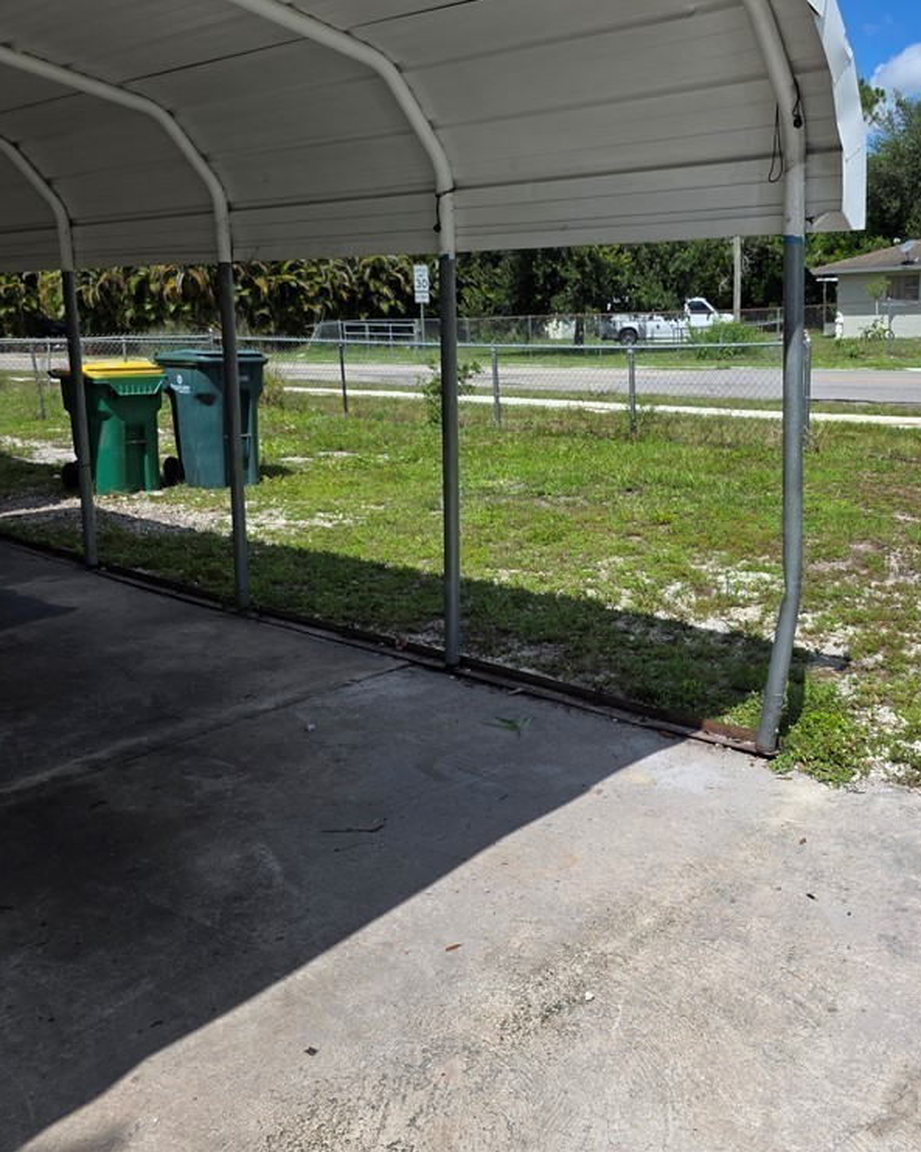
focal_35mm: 31
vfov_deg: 57.2
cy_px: 557
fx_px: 1057
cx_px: 607
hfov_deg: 46.4
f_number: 1.7
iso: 80
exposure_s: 1/7626
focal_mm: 6.3
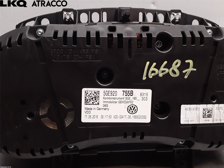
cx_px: 112
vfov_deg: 49.7
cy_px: 84
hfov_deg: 63.4
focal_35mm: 28
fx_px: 181
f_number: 1.9
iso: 100
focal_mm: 2.91
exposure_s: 1/100
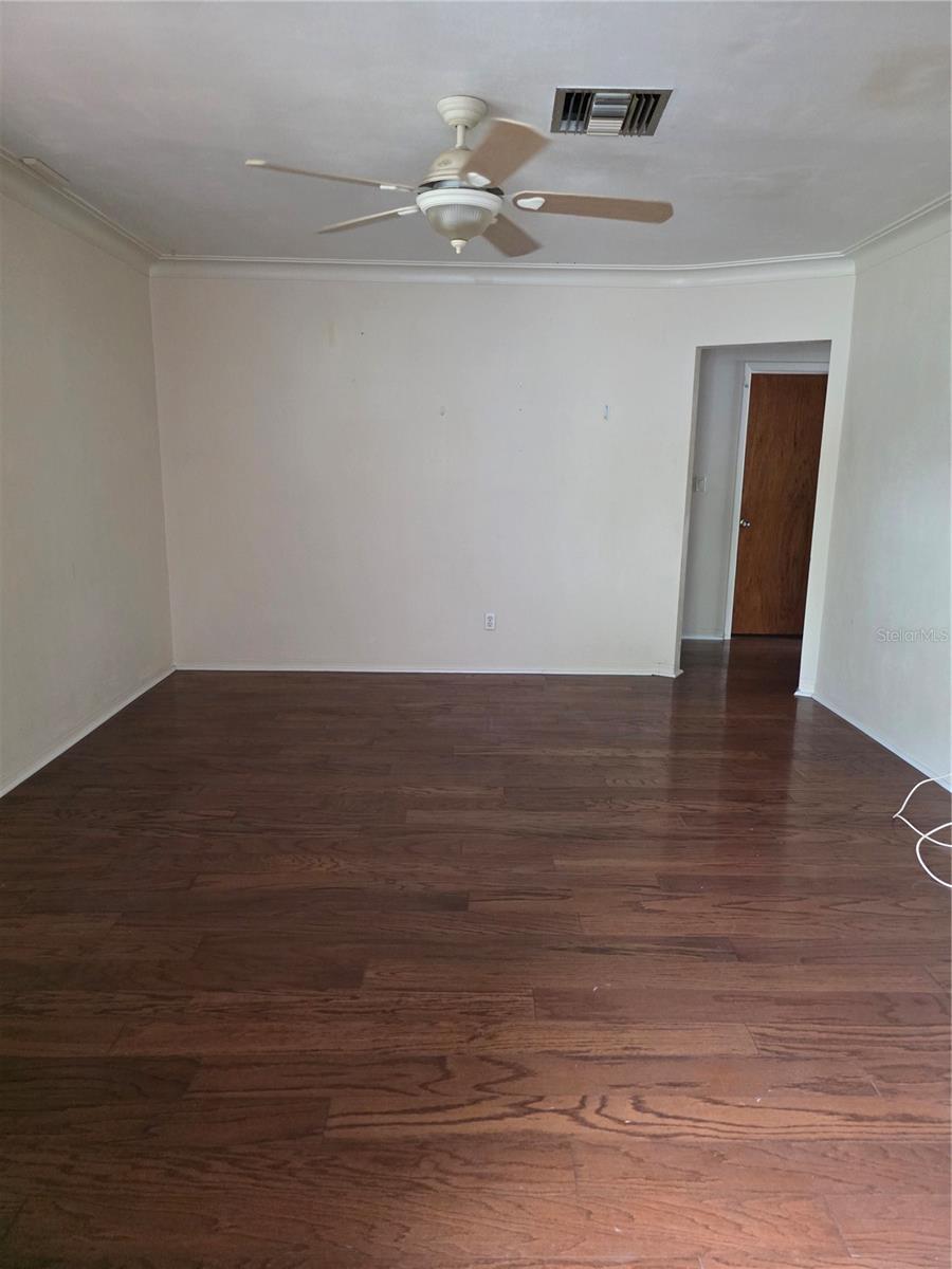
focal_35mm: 23
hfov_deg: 58.9
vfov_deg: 73.9
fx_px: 843
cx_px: 476
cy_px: 634
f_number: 1.7
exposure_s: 1/120
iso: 1600
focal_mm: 6.3
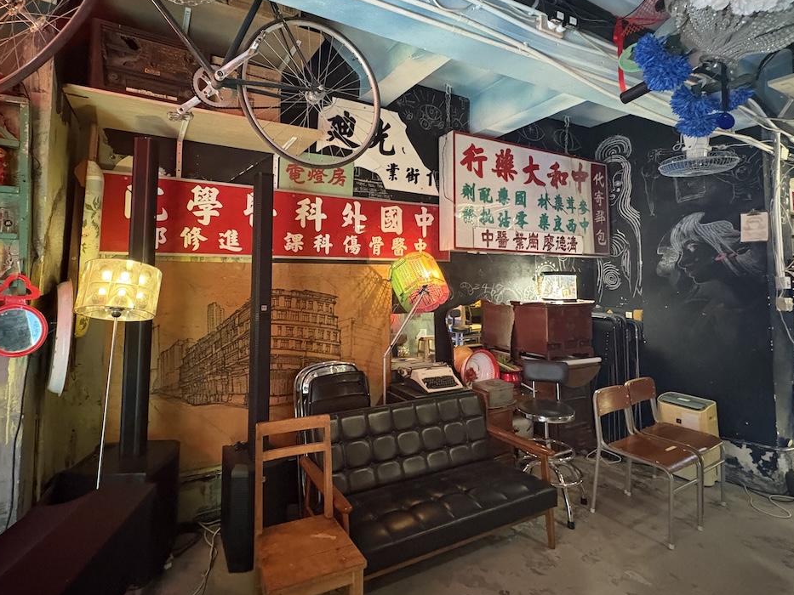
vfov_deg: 71.2
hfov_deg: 87.6
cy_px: 252
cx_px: 364
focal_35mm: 18
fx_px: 413
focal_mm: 2.22
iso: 800
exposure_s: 1/33
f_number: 2.2
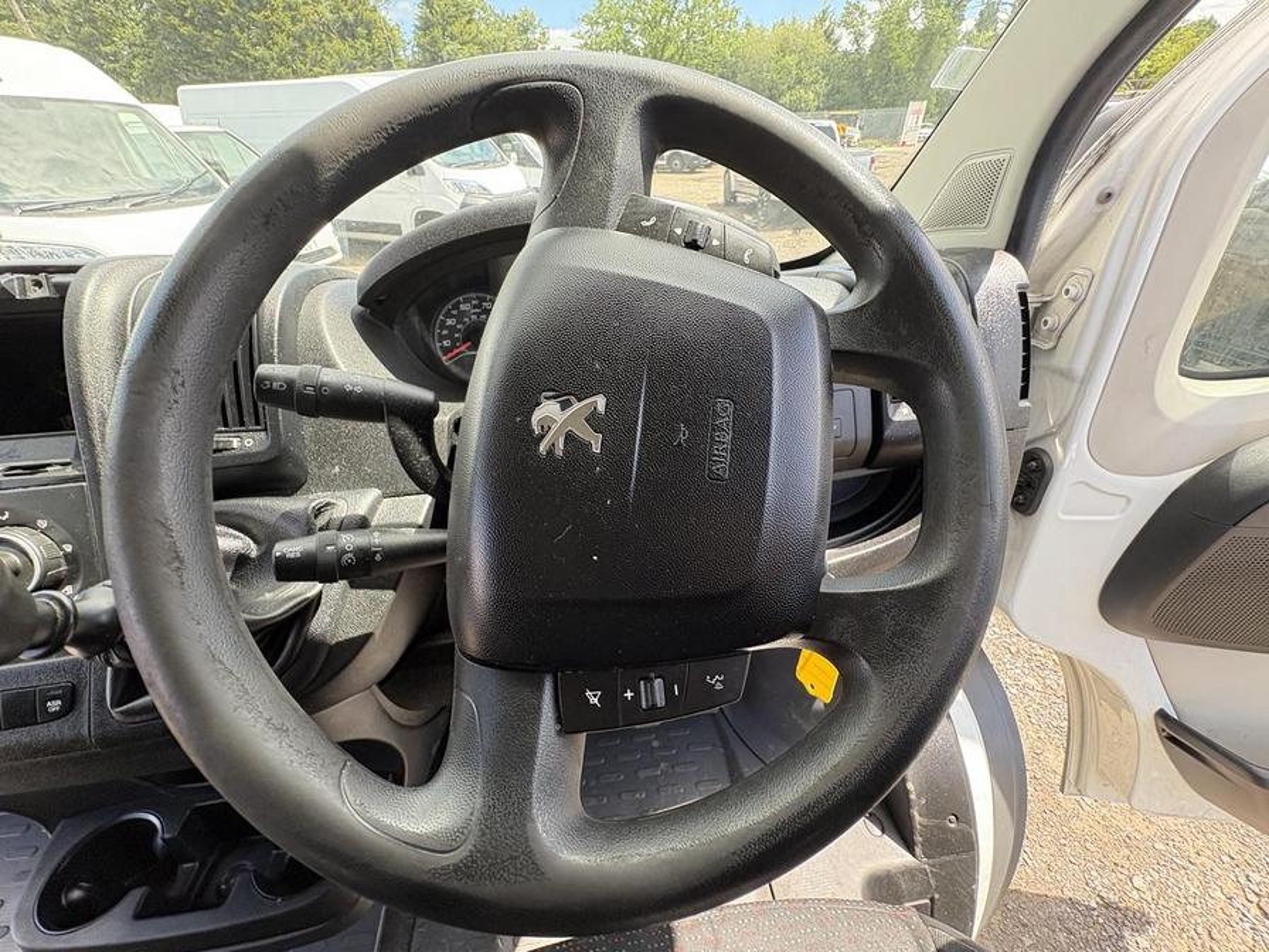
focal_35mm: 14
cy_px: 476
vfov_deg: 85.7
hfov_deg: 102.1
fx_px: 513
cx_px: 634
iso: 125
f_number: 2.2
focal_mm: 2.22
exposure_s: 1/127
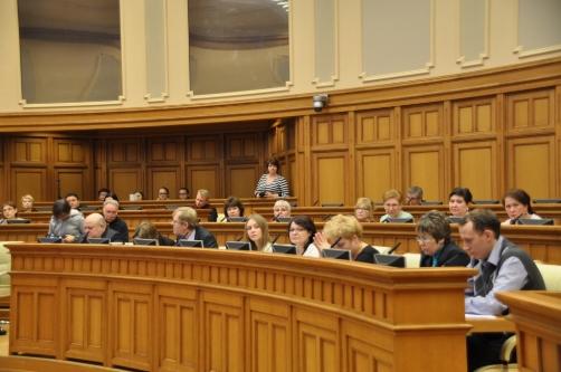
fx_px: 887
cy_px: 186
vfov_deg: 23.7
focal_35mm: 57
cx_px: 280
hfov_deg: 35.1
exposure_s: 1/50
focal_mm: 38
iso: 400
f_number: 4.2
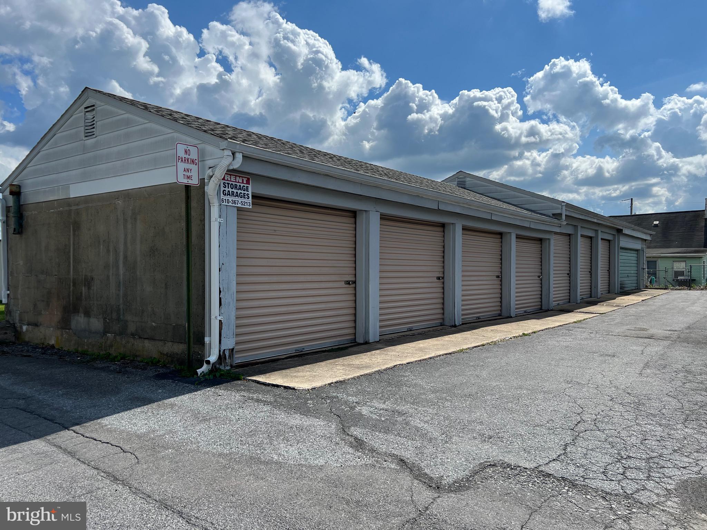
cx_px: 354
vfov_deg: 53.1
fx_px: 531
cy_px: 265
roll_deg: -0.6
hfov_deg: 67.3
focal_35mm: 26
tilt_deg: +0.0
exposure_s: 1/6993
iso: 50
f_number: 1.5
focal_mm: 5.7
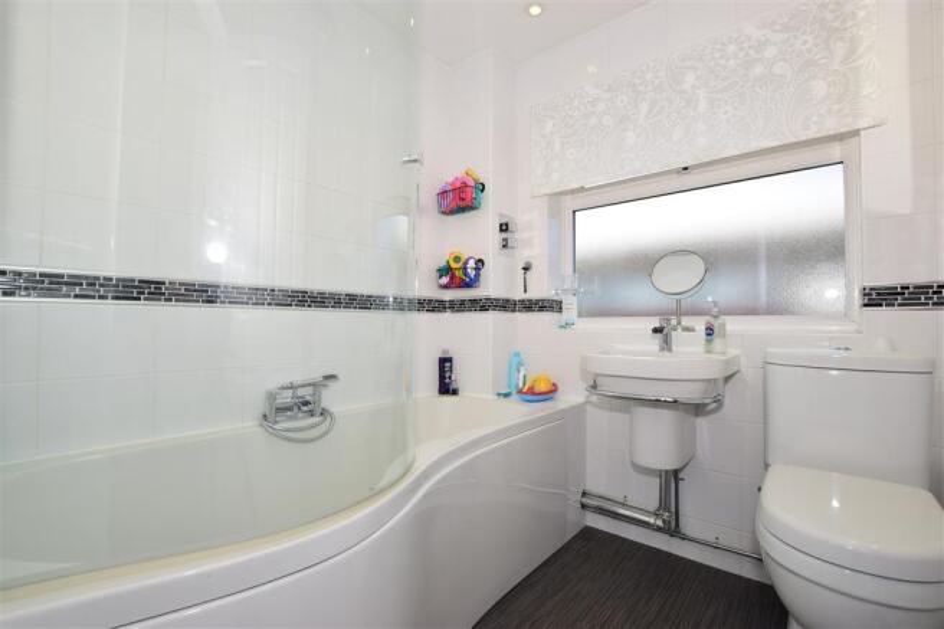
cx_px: 472
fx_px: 393
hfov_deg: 100.4
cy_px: 314
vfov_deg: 77.3
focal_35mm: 15
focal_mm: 10
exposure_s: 1/200
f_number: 14
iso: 400
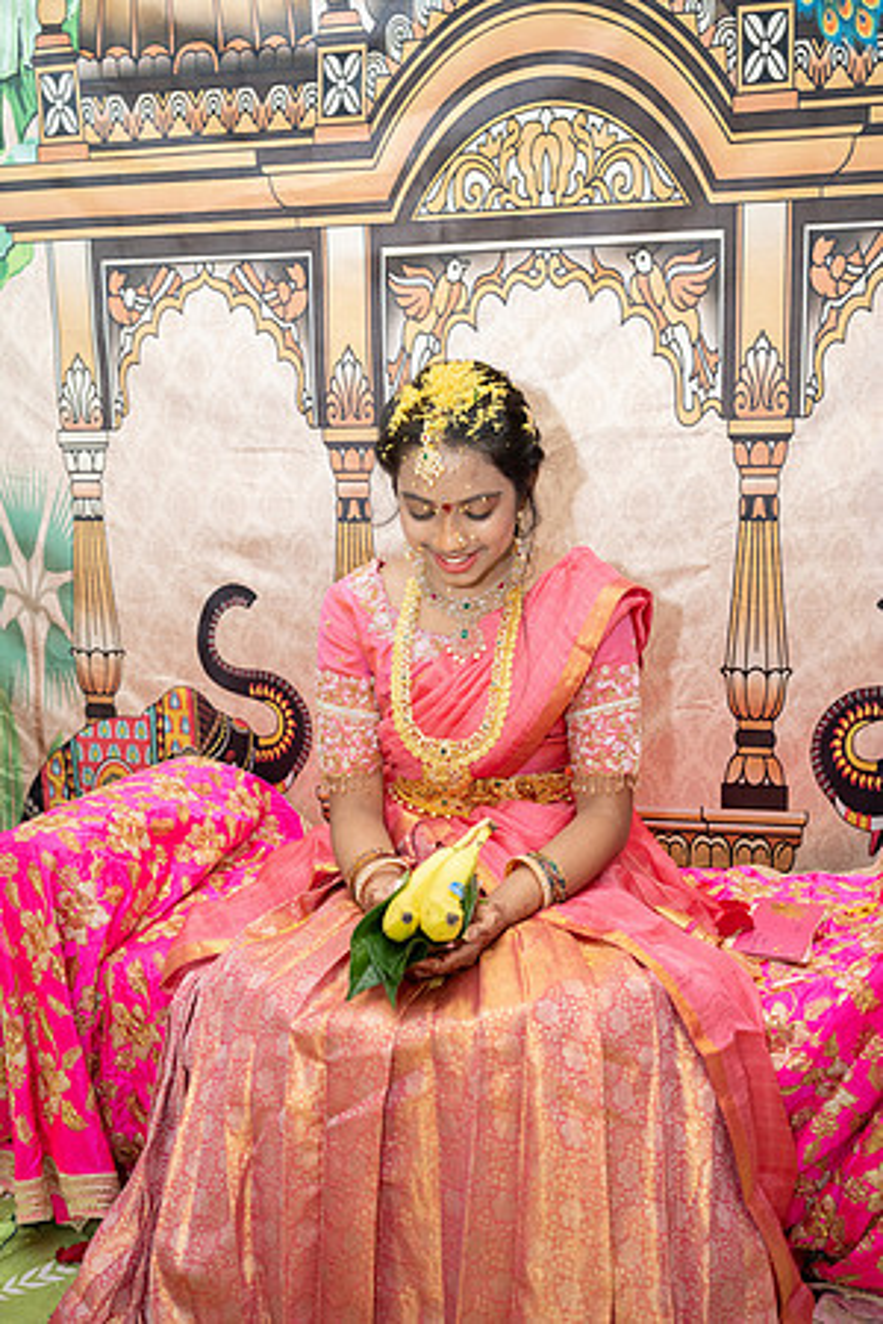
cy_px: 662
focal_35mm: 36
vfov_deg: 53.1
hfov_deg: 36.9
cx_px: 442
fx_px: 1324
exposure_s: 1/160
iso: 1000
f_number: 4
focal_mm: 36
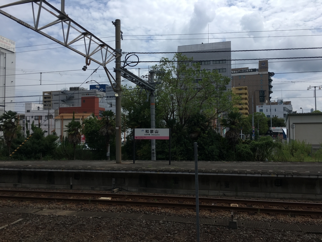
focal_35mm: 29
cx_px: 161
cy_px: 121
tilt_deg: +2.8
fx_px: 270
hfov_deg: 61.7
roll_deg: +0.8
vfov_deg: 48.2
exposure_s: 1/1748
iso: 25
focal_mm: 4.15
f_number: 2.2
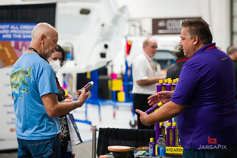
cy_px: 79
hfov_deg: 18.6
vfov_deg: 12.4
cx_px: 118
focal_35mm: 110
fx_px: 724
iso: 1600
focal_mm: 110
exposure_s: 1/125
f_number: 3.2
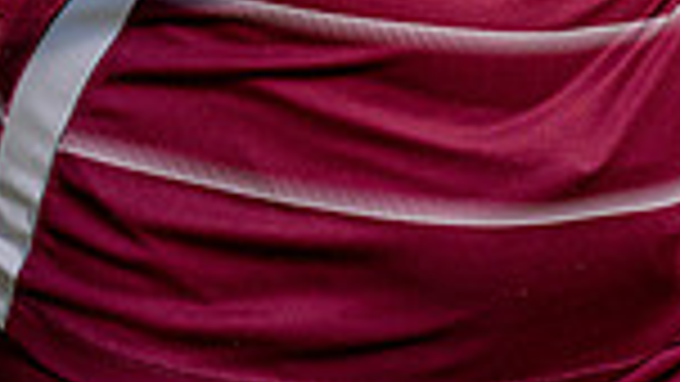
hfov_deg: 9.9
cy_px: -625
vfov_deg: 5.3
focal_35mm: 218
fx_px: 3931
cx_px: 554
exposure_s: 1/250
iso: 320
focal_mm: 70
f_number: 11
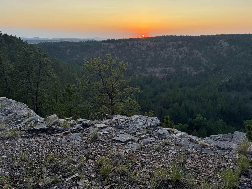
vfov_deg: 56.8
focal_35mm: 24
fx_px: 175
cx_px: 126
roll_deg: -0.6
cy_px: 94
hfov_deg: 71.6
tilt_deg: -18.8
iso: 80
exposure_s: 1/454
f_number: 1.78
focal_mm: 6.76
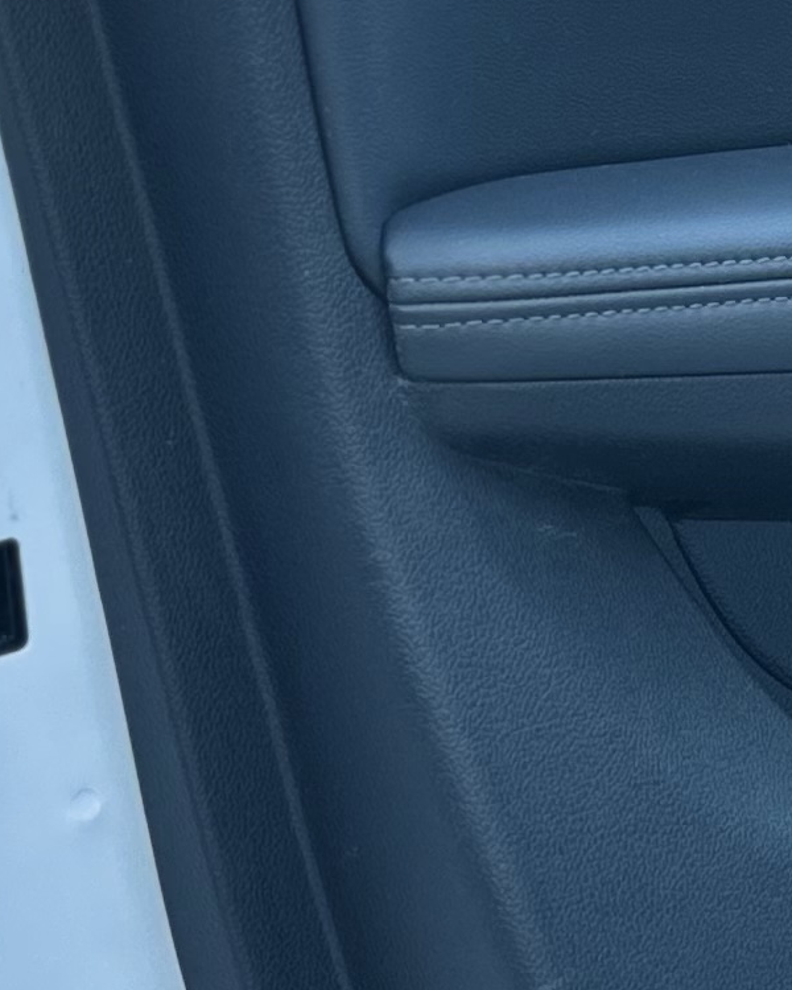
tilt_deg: -10.3
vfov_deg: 15.2
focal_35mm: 126
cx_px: 1052
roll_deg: +0.8
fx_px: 3692
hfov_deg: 11.9
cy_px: 255
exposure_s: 1/121
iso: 100
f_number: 1.78
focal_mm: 6.86
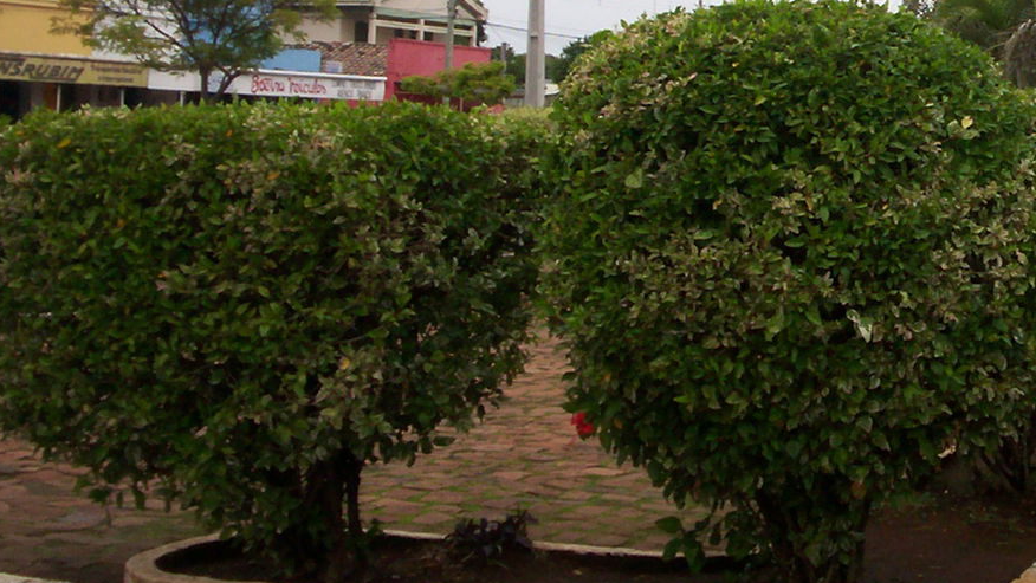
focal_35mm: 86
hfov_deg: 23.8
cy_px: -38
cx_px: 998
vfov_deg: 13.8
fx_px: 2363
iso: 100
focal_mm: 5.9
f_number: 4.5
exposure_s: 1/200
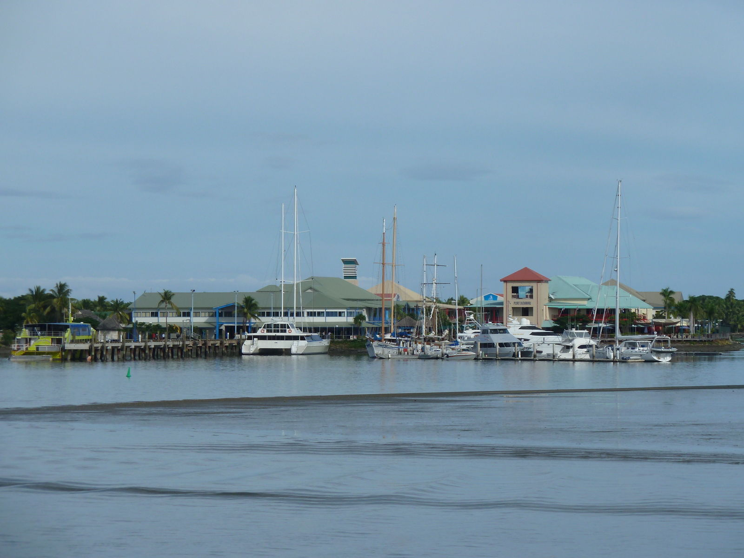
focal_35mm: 158
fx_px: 3396
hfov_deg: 12.5
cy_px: 279
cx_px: 372
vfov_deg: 9.4
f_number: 5.6
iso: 80
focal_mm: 25.9
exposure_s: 1/640
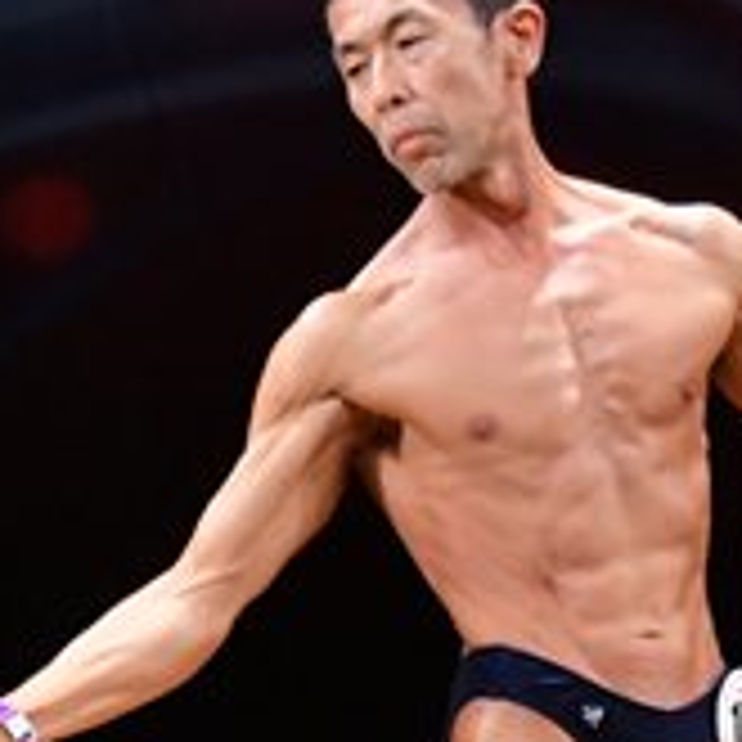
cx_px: 465
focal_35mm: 897
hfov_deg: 2.0
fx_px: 21753
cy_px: 782
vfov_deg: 2.0
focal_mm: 150
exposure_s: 1/400
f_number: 5.6
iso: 4000
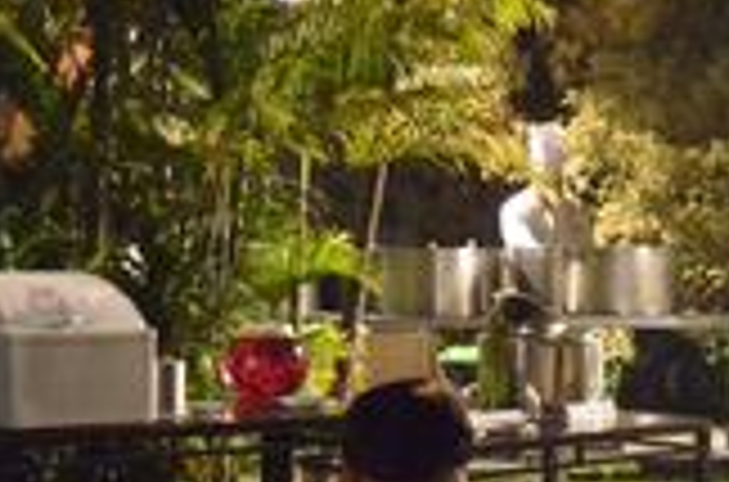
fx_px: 2685
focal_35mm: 133
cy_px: 592
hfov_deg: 14.8
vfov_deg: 10.1
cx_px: 940
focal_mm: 24
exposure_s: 1/30
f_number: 4
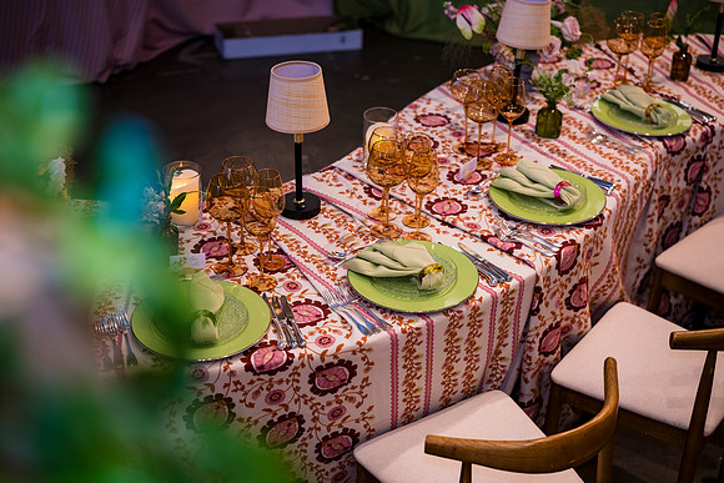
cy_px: 242
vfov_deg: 24.6
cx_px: 362
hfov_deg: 36.2
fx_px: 1106
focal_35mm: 55
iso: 200
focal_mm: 55
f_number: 2
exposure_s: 1/100
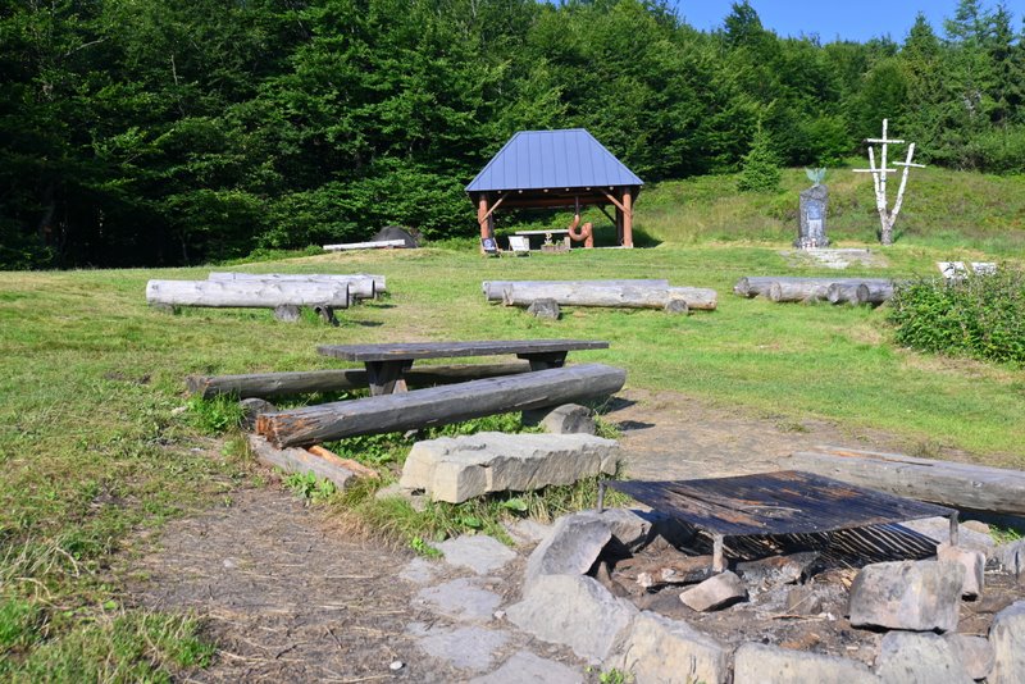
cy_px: 342
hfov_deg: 53.1
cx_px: 512
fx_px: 1025
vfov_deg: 36.9
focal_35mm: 36
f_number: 6.3
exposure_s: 1/320
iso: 100
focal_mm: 24
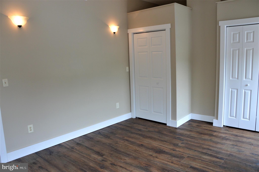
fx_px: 194
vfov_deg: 47.8
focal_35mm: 27
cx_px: 130
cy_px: 86
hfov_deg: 67.4
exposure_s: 1/100
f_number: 5
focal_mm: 18
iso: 400
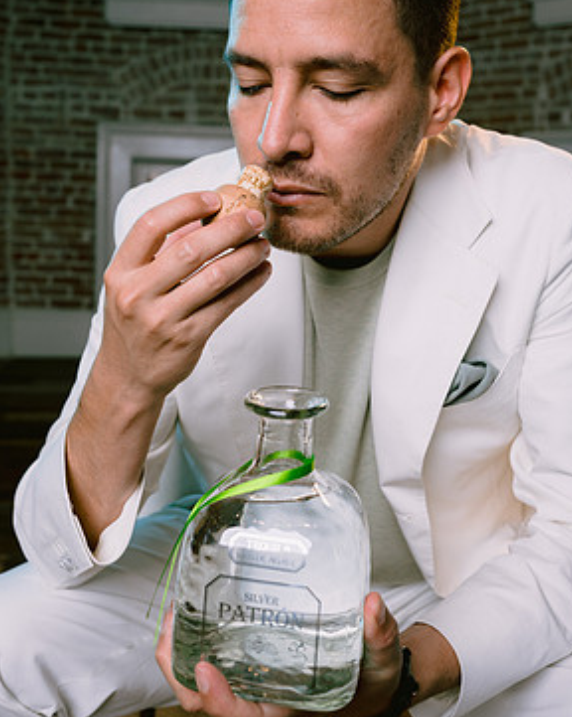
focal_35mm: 41
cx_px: 292
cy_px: 292
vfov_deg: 44.6
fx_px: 869
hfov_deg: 36.4
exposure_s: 1/160
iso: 200
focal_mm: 35
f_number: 5.6
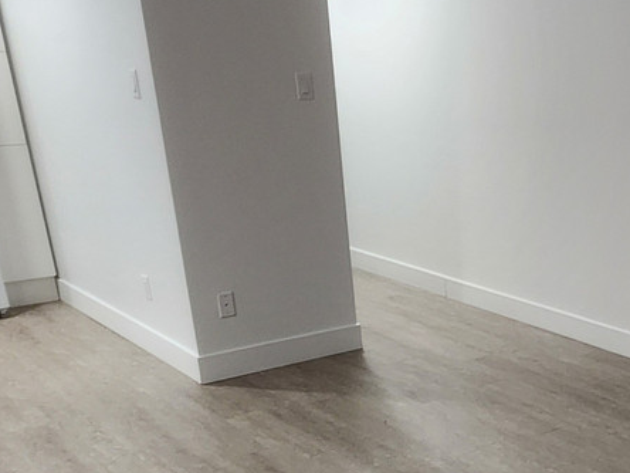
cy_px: 433
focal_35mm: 45
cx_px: 610
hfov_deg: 38.1
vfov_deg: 30.6
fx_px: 819
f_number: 2.2
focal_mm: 2.2
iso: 320
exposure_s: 1/40
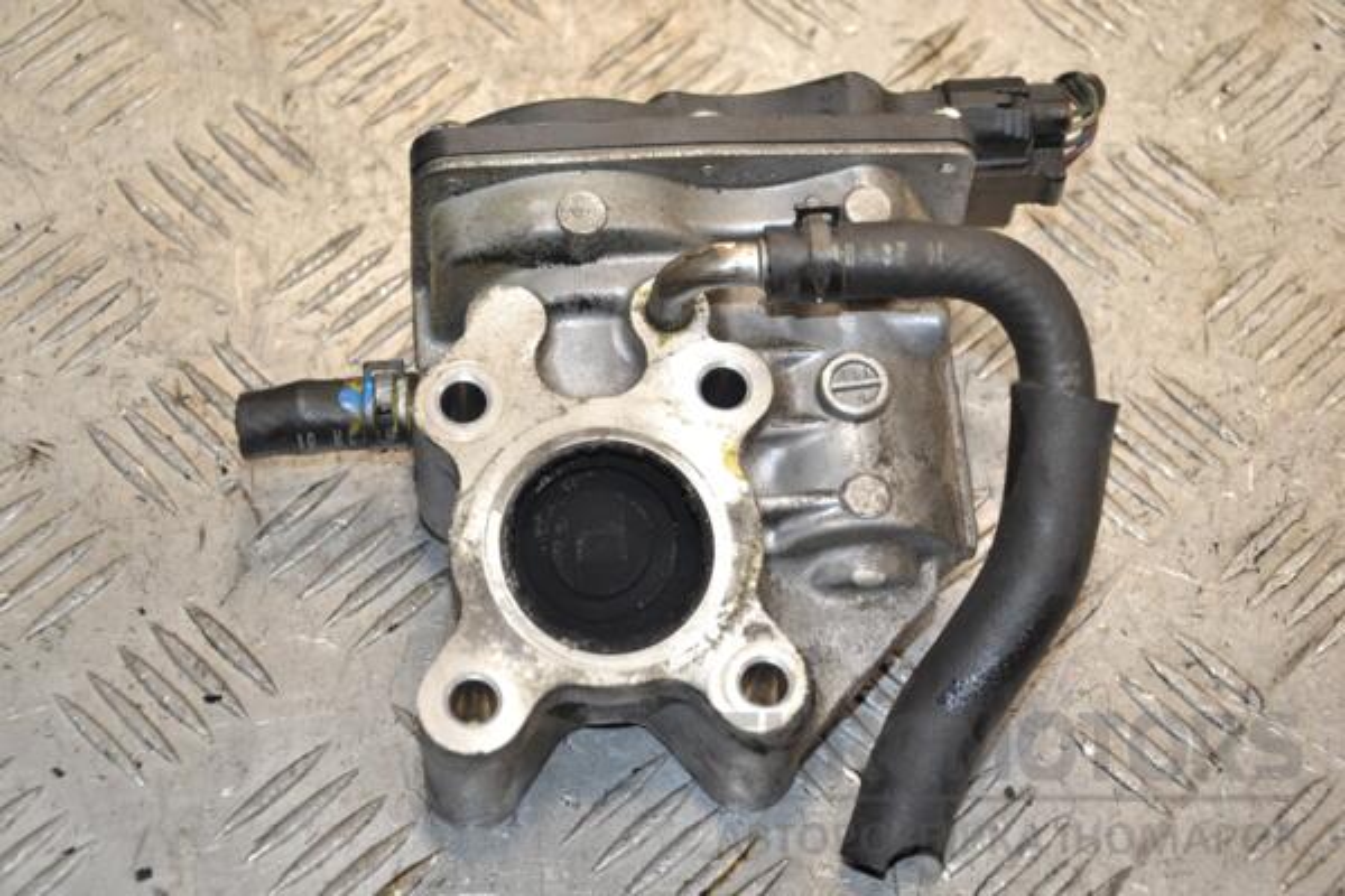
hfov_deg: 21.9
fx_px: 3474
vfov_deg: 14.7
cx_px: 672
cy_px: 448
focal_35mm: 93
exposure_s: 1/160
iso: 800
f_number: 5.3
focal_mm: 62
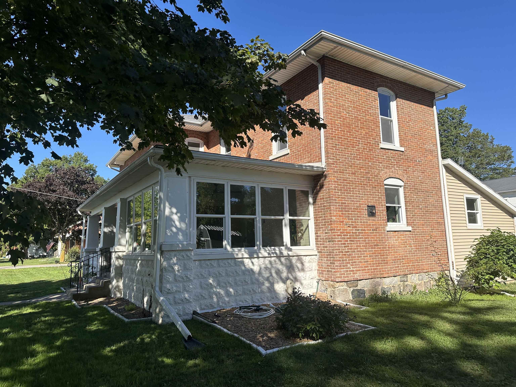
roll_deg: +1.8
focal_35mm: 24
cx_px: 258
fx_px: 358
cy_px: 194
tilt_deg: +9.0
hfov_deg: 71.6
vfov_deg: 56.8
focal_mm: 6.86
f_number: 1.78
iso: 80
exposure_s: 1/3597
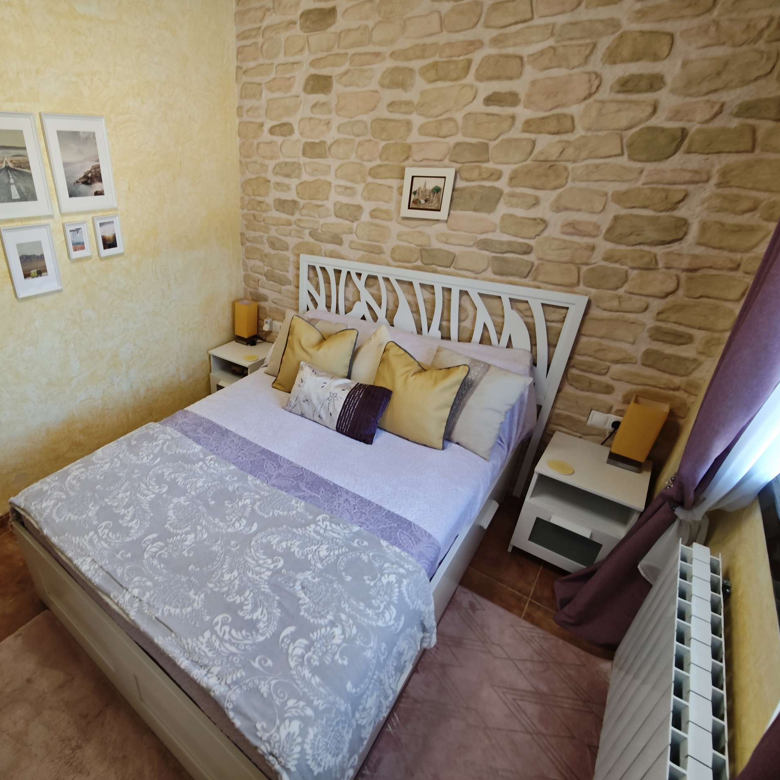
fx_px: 433
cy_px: 393
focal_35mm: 17
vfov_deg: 84.0
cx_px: 262
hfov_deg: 81.2
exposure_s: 1/50
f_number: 2.2
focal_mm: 2.16
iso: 400
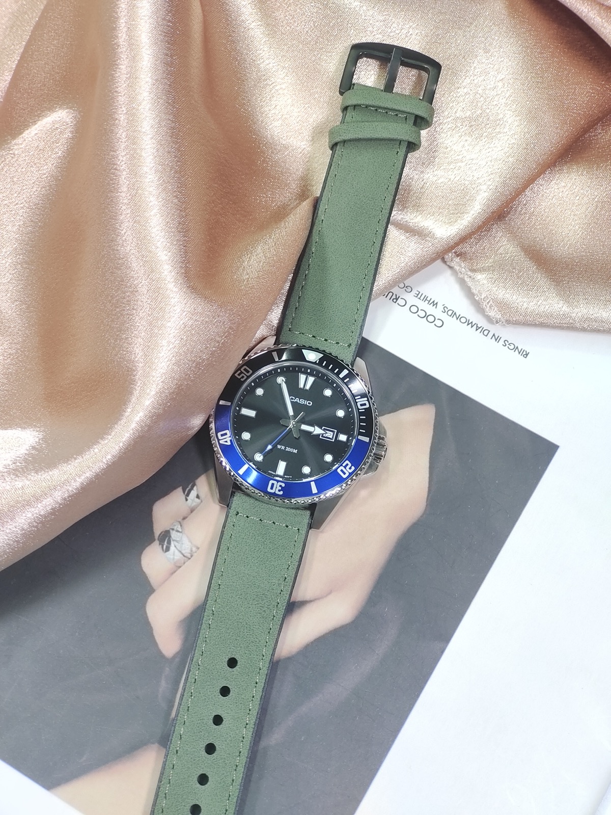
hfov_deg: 29.1
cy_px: 408
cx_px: 306
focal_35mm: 50
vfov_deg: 38.2
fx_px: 1177
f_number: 2.08
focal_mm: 7.55
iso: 55
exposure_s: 1/50
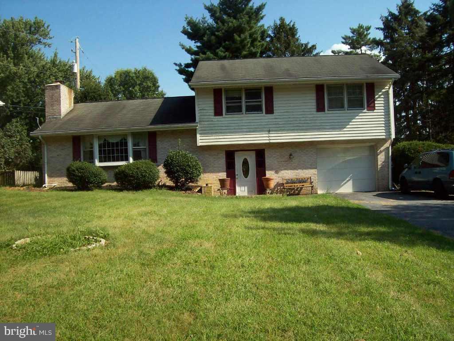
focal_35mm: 36
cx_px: 227
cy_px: 170
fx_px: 472
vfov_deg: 39.7
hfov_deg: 51.4
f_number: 4.8
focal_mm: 6
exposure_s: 1/519
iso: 80
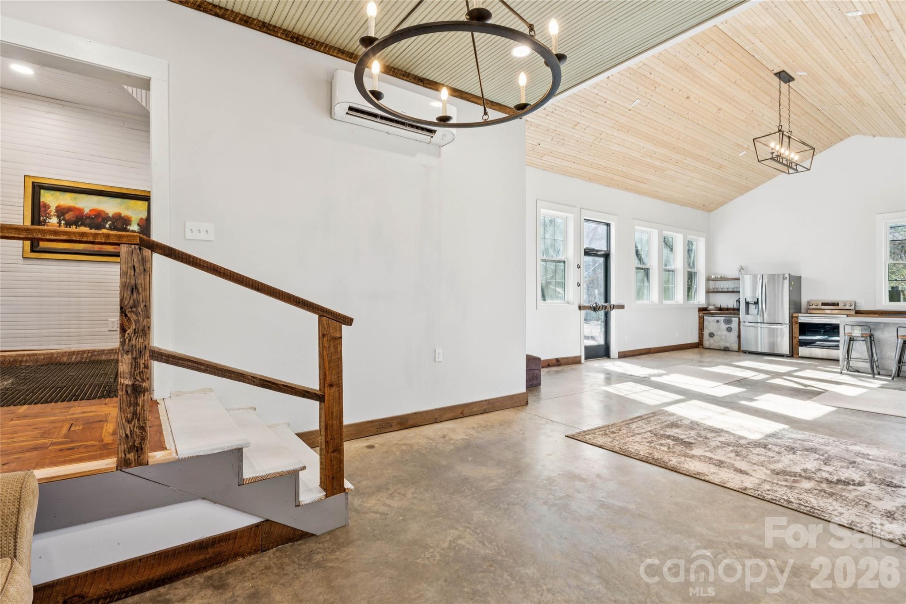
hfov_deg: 94.0
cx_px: 453
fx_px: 423
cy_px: 302
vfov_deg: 71.1
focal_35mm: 17
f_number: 11
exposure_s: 1/3.33
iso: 100
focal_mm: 16.8
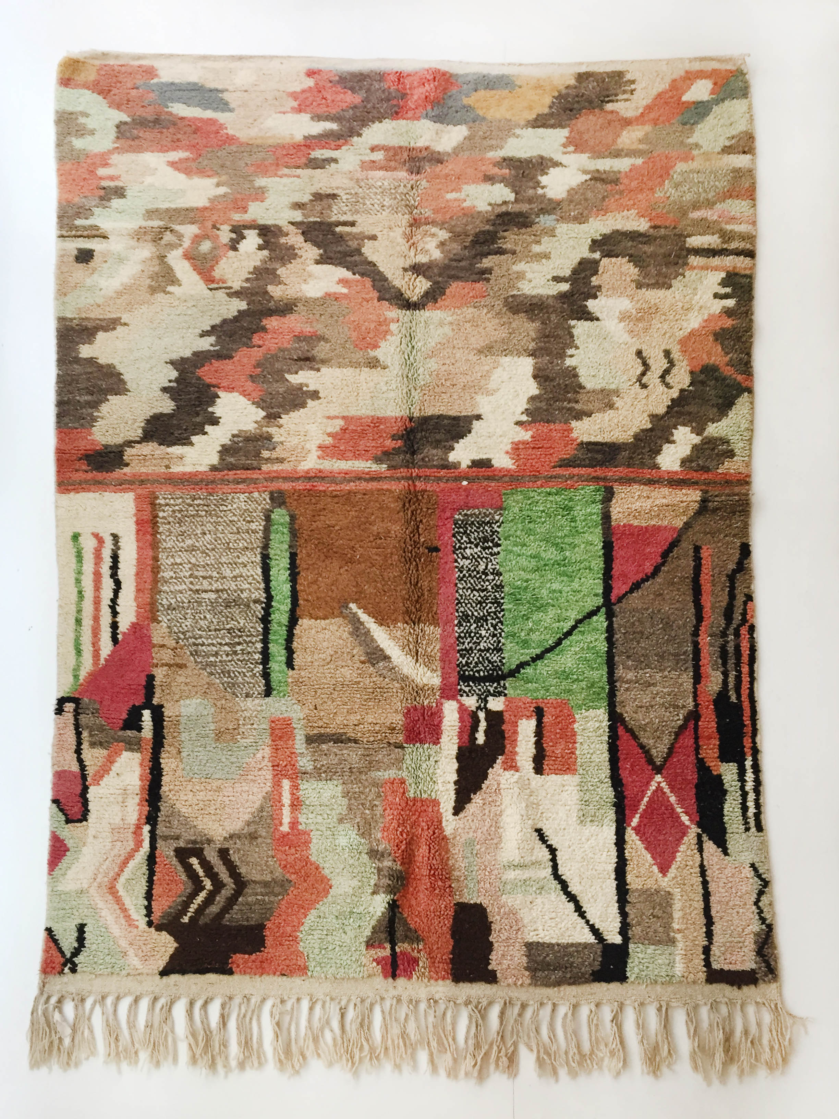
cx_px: 420
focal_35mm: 29
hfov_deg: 48.2
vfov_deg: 61.7
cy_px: 560
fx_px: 937
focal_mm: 4.15
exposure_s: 1/33
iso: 64
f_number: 2.2
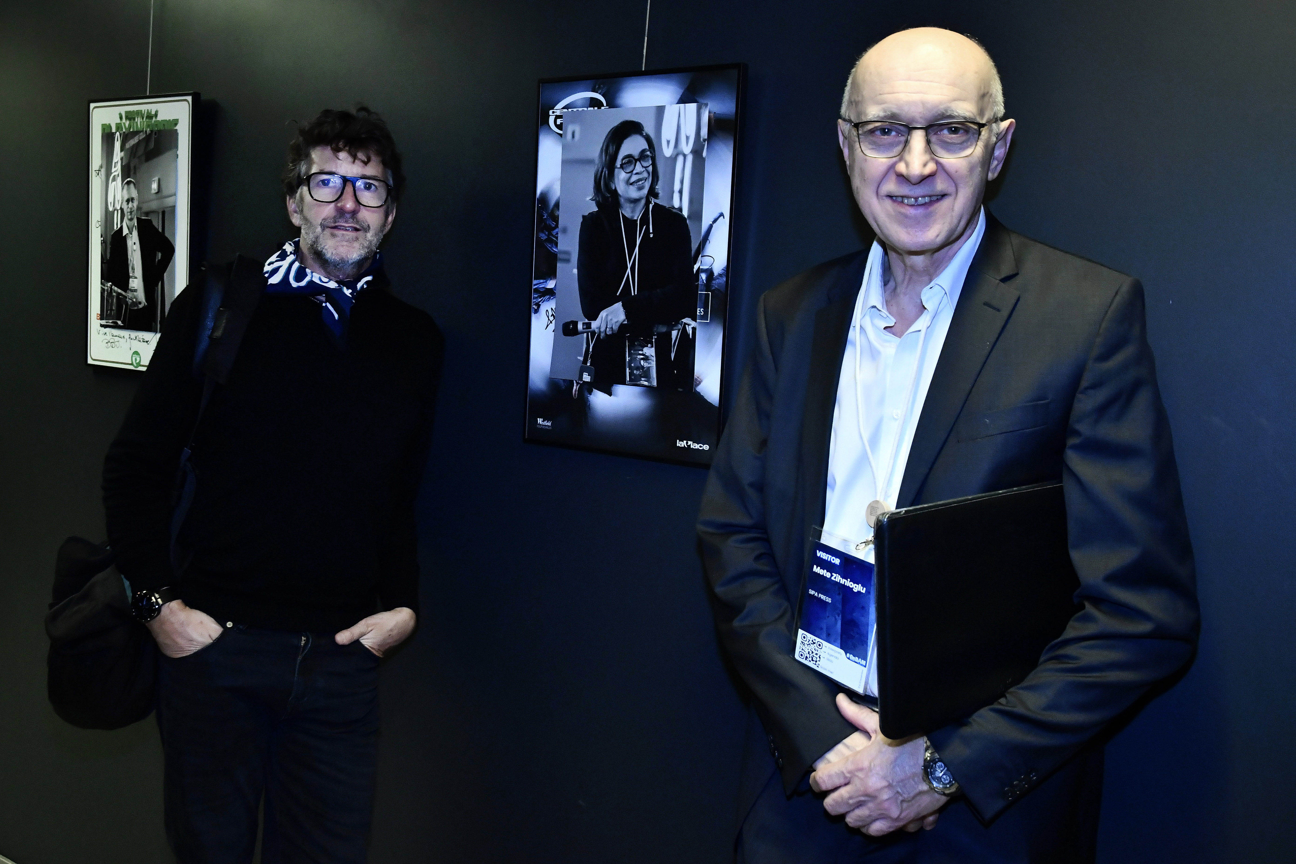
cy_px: 432
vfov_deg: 36.9
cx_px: 648
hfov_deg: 53.1
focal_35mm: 36
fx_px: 1296
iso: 2500
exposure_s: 1/60
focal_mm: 24
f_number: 5
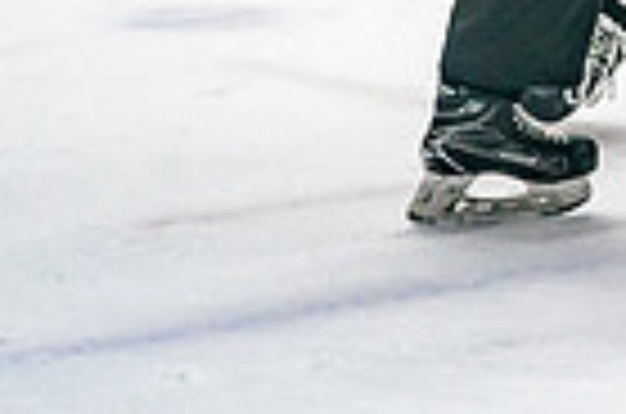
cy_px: -385
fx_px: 5083
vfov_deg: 4.6
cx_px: 1094
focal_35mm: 293
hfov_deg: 6.9
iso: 3200
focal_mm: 70
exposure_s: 1/1250
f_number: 2.8
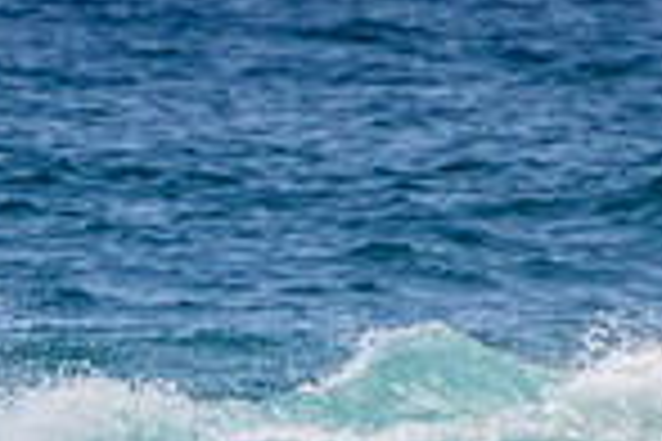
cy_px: 516
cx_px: 39
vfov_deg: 0.6
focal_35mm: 2174
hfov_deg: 0.9
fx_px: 39974
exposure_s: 1/2000
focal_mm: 400
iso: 360
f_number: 5.6
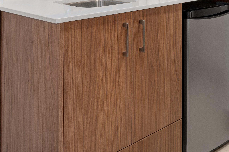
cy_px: -57
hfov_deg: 33.9
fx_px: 375
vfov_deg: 20.5
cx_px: 122
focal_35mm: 59
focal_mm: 19
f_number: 10
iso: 400
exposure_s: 1/320
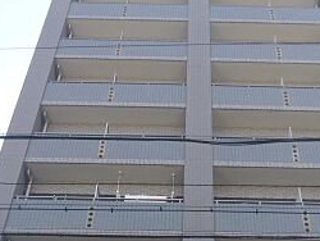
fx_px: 592
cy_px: 240
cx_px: 191
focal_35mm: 64
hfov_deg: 30.2
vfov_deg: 22.1
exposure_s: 1/160
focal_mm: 4.5
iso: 100
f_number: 3.9
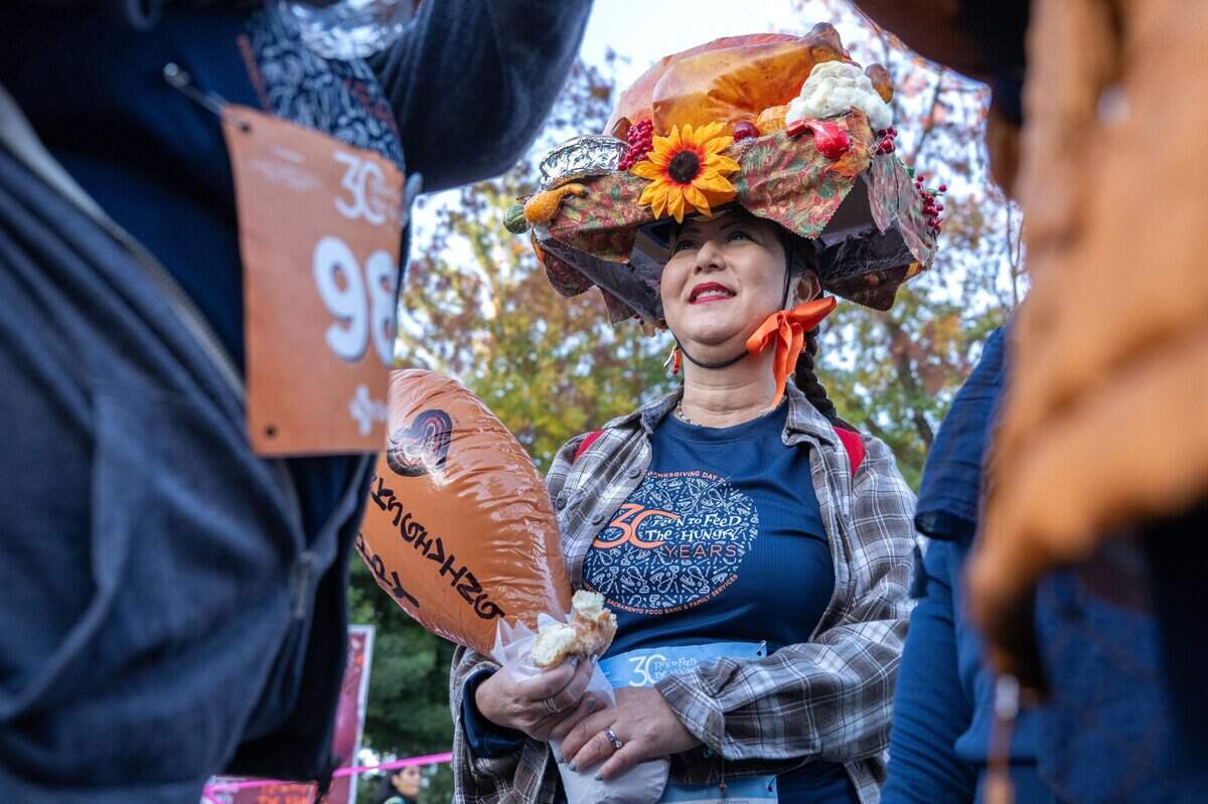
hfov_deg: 53.2
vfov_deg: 36.8
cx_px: 604
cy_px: 402
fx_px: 1207
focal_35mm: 36
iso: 1000
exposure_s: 1/640
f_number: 3.2
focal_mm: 24
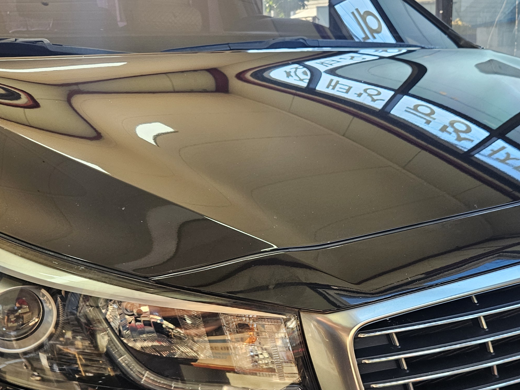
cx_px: 363
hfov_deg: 40.5
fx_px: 691
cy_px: 294
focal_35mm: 46
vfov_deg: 31.0
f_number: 1.8
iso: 160
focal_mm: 5.4
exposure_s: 1/120
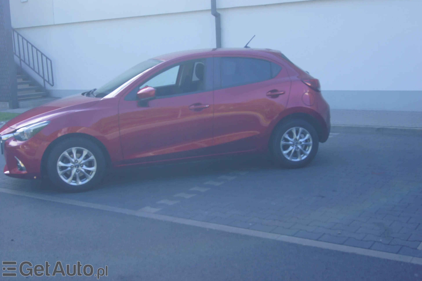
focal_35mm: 45
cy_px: 140
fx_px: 527
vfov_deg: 29.8
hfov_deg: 43.6
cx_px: 211
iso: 100
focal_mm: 30
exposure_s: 1/60
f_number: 8
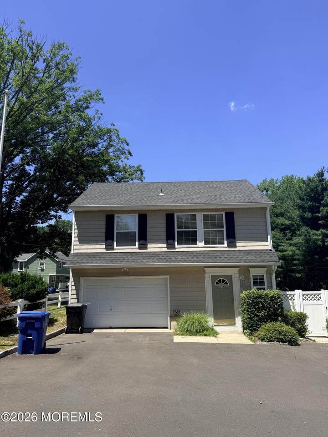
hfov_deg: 56.8
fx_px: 303
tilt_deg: +11.8
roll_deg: +0.9
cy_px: 218
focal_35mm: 24
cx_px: 164
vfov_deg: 71.6
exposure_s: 1/3759
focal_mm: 6.76
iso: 80
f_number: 1.78
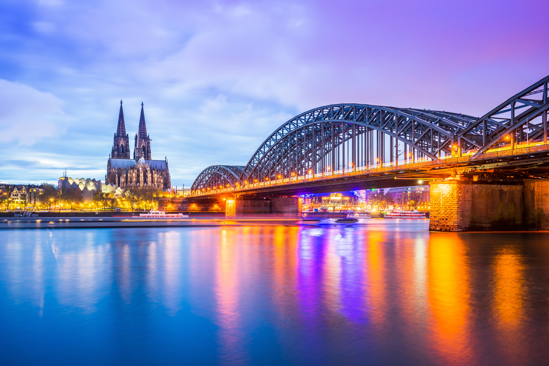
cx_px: 274
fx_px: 488
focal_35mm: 32
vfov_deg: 41.1
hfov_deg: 58.7
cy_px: 183
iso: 100
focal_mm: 32
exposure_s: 2.5
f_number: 8
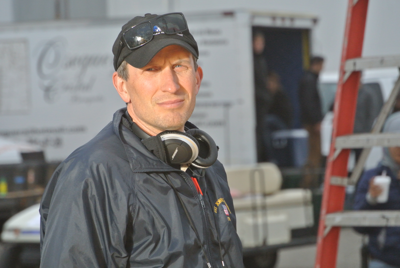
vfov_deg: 4.6
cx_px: 200
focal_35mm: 297
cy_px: 134
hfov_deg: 6.9
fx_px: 3304
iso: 640
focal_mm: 110
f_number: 5.6
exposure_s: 1/125
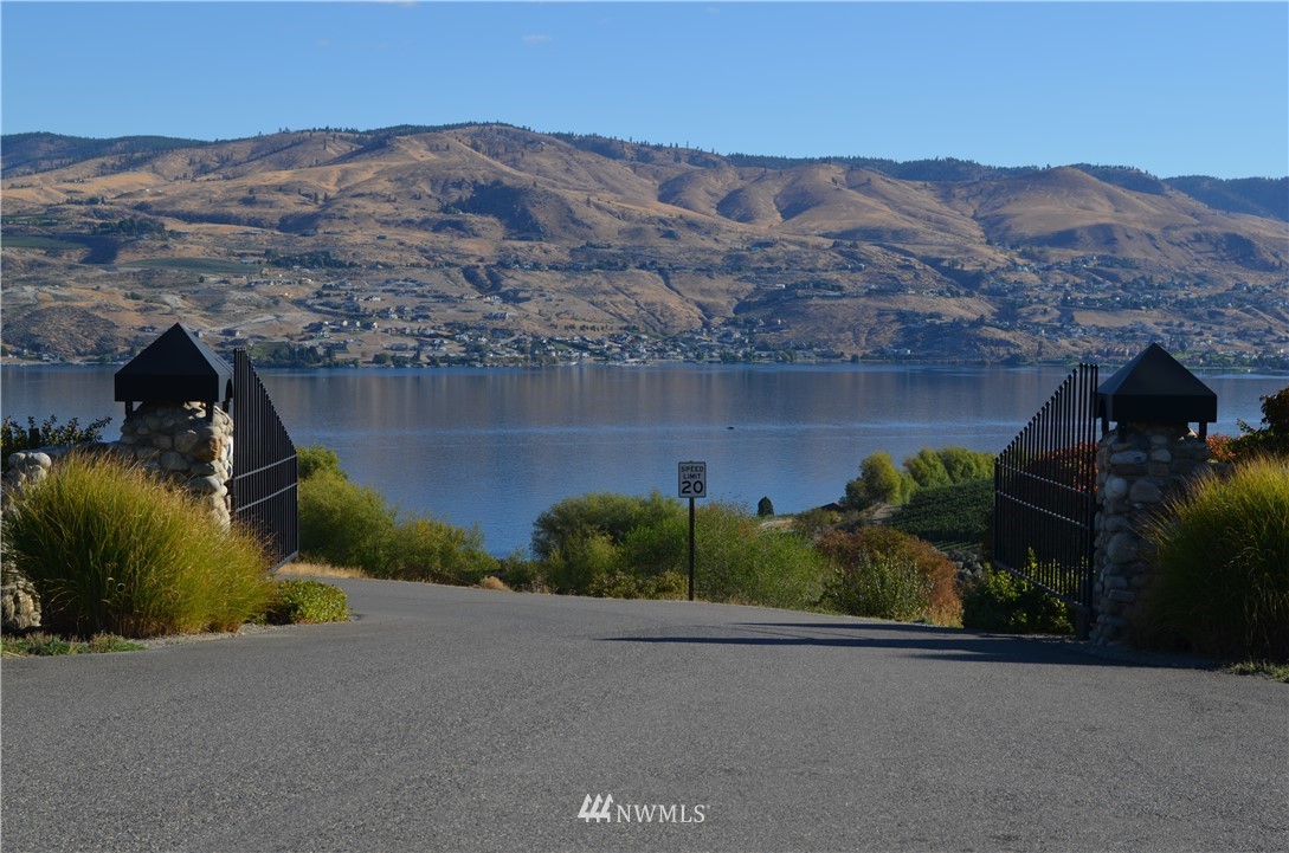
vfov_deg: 20.5
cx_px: 644
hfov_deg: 30.6
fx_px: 2358
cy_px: 426
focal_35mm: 66
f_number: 9
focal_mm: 44
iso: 100
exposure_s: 1/320
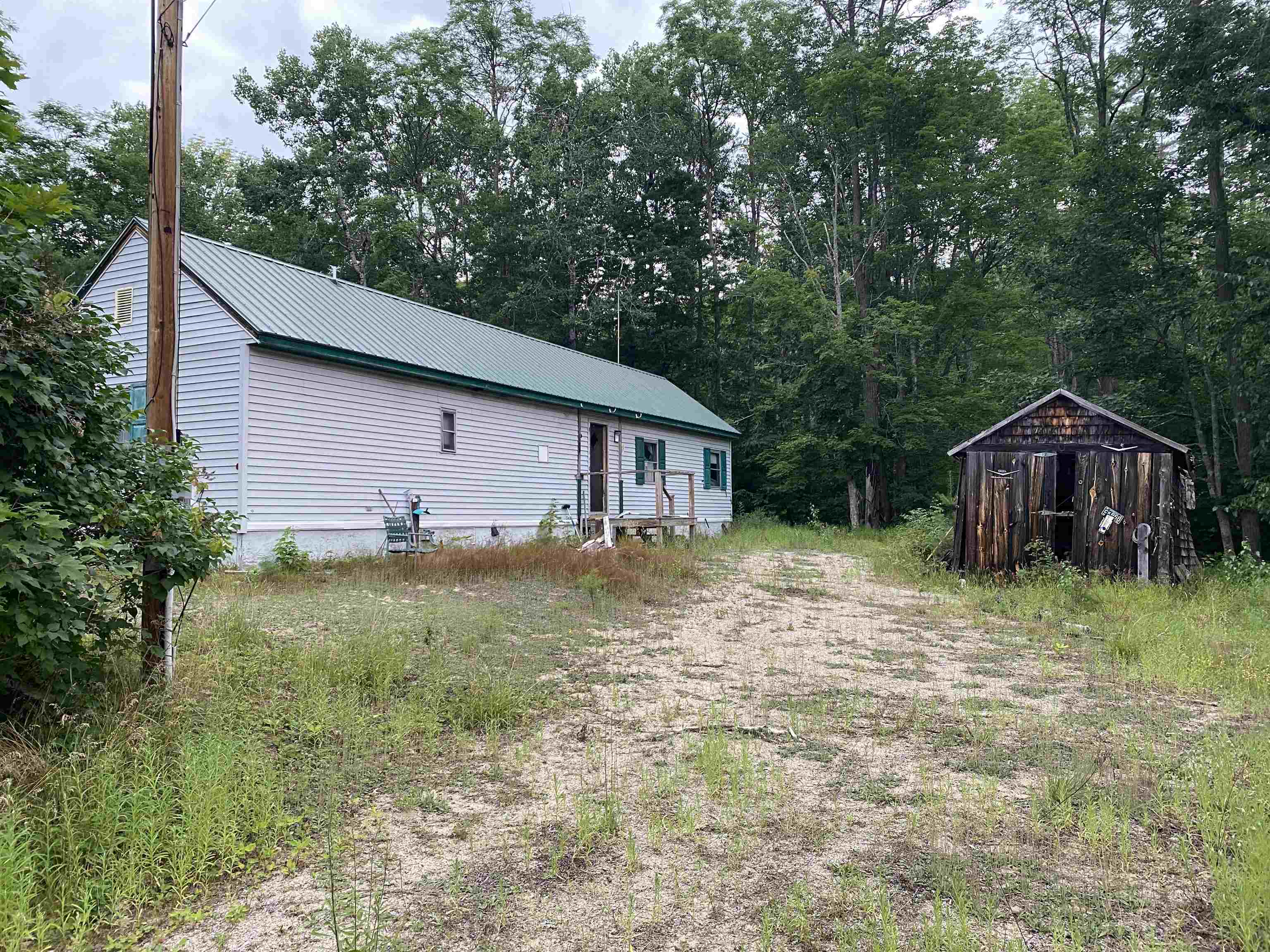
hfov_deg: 67.3
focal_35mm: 26
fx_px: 954
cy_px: 476
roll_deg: +0.9
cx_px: 635
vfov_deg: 53.1
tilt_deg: +3.4
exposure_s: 1/76
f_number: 1.8
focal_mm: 4.25
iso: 125
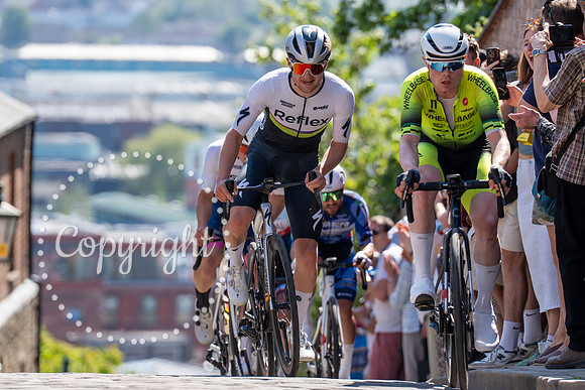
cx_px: 300
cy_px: 182
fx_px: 5405
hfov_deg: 6.2
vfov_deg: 4.1
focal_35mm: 333
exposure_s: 1/1000
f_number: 3.5
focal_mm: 197
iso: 160
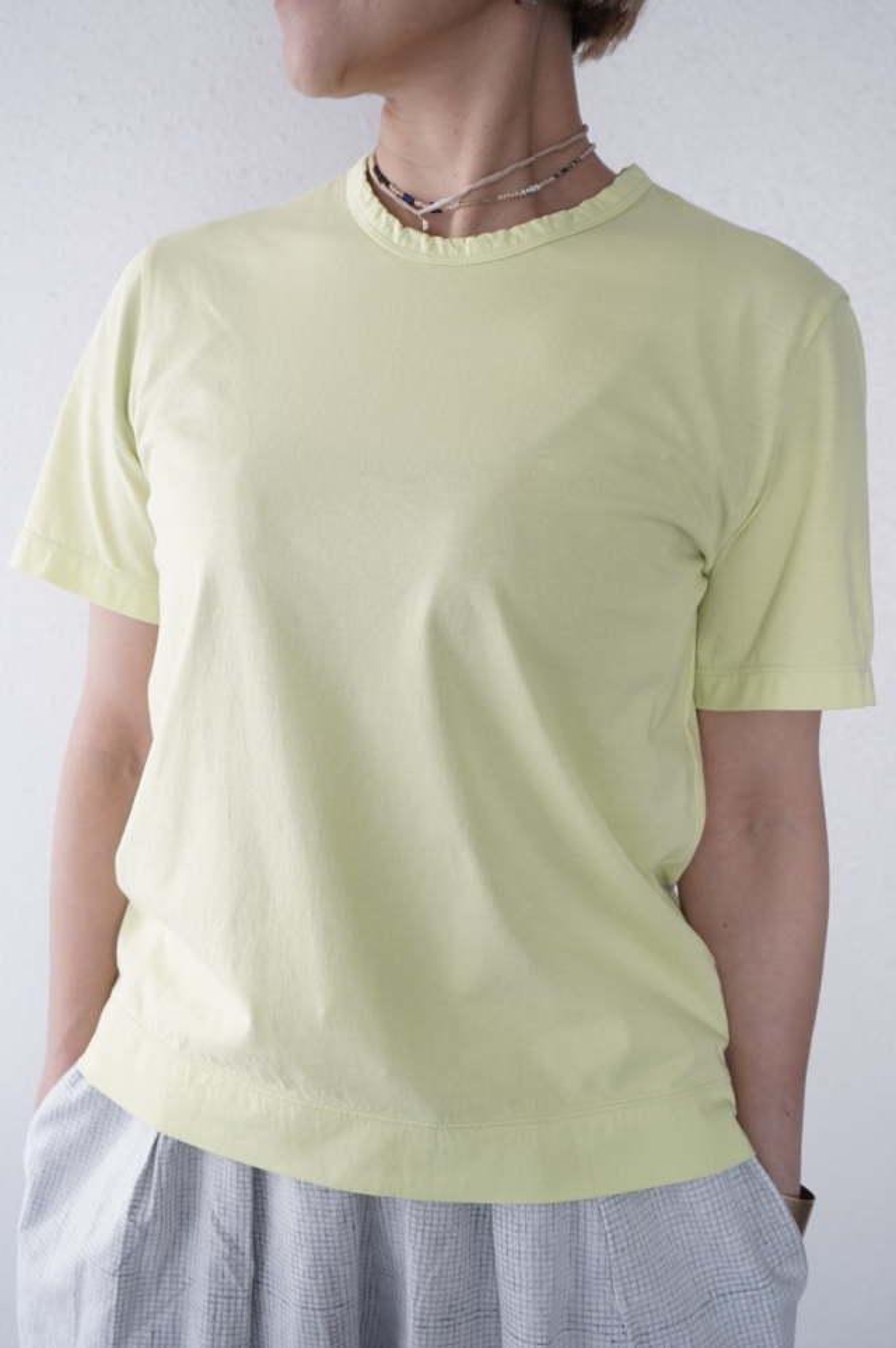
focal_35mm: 37
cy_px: 674
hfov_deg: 35.9
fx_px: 1383
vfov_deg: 51.9
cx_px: 448
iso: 4000
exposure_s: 1/160
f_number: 6.3
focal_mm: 37
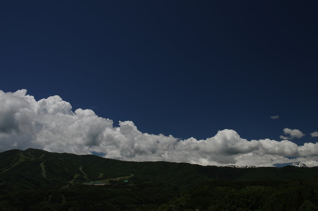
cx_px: 159
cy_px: 106
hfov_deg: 52.0
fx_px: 326
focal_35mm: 37
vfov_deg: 35.8
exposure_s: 1/250
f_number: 9
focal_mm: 25
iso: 100
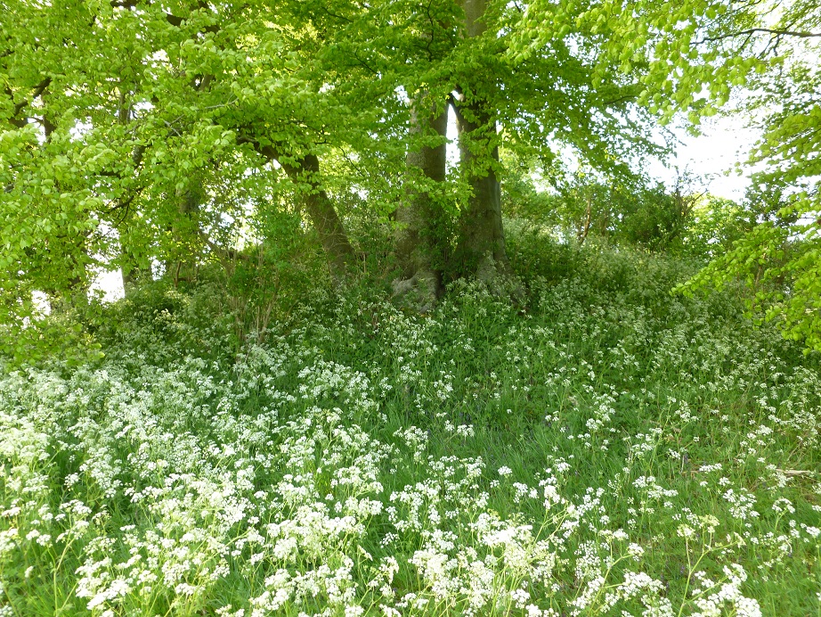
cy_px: 308
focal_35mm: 28
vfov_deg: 49.8
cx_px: 410
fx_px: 664
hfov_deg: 63.4
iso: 100
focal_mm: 5
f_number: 3.3
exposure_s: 1/60
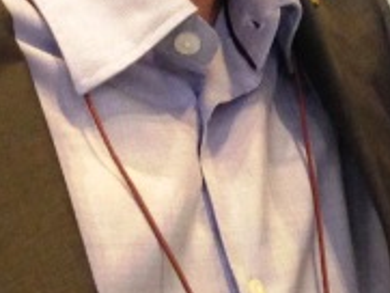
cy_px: -65
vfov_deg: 7.9
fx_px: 2108
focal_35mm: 187
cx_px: 444
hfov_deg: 10.4
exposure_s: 1/20
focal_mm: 4.13
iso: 200
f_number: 2.4
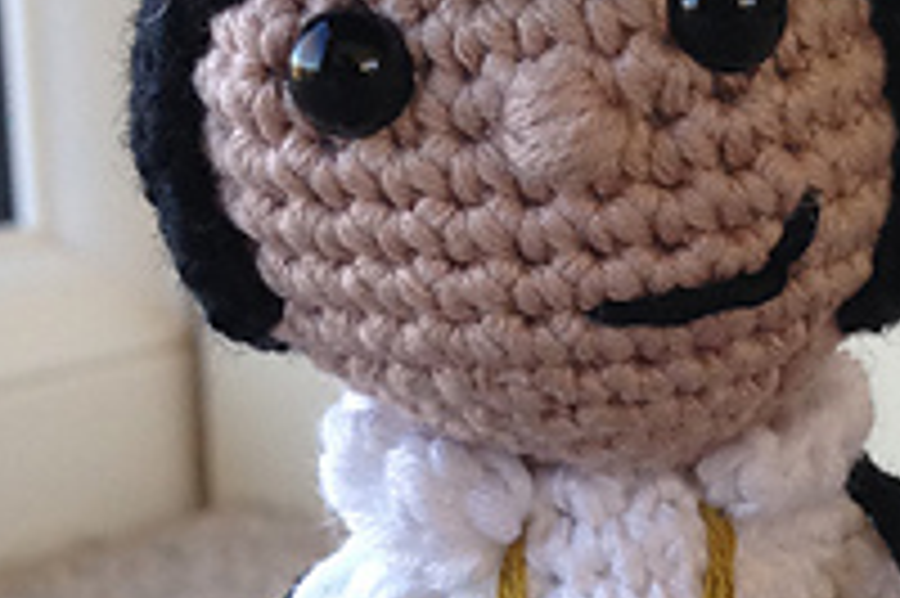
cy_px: 692
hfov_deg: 18.5
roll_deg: -1.0
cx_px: 675
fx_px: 2748
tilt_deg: -17.2
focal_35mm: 110
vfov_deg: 12.2
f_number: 2.4
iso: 80
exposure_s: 1/120
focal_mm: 4.12
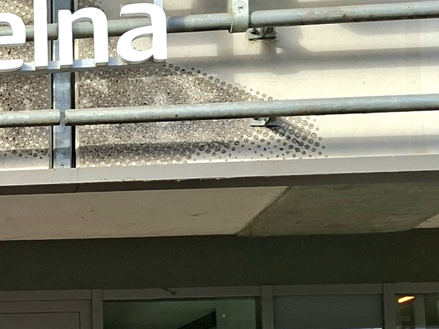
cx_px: -171
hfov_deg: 19.3
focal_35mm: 92
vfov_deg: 15.8
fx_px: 1167
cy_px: 327
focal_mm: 5.54
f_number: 1.8
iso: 50
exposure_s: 1/667
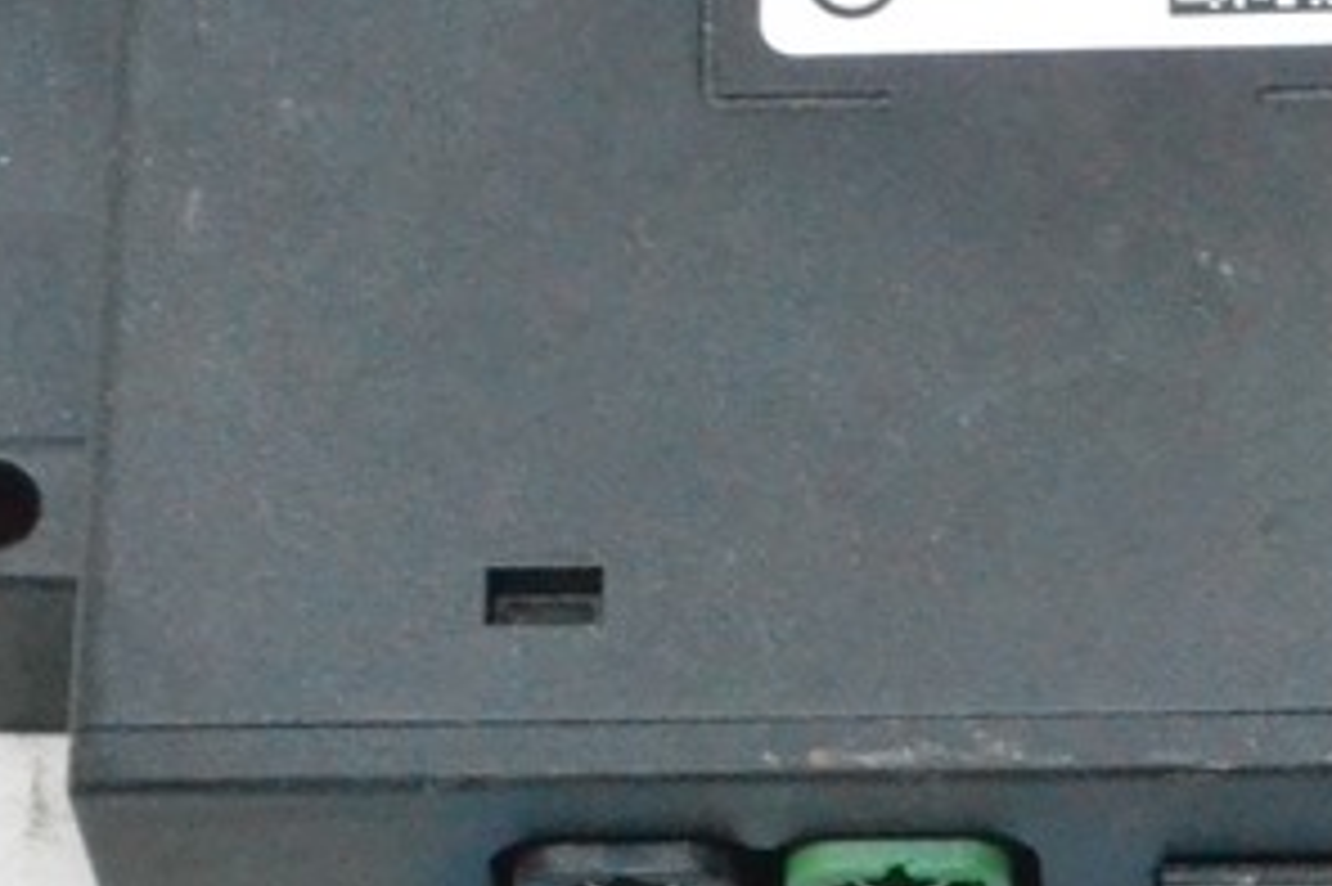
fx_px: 8061
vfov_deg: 6.3
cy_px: 92
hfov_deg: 9.4
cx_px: 1130
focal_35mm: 218
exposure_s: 1/50
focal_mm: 42
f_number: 18
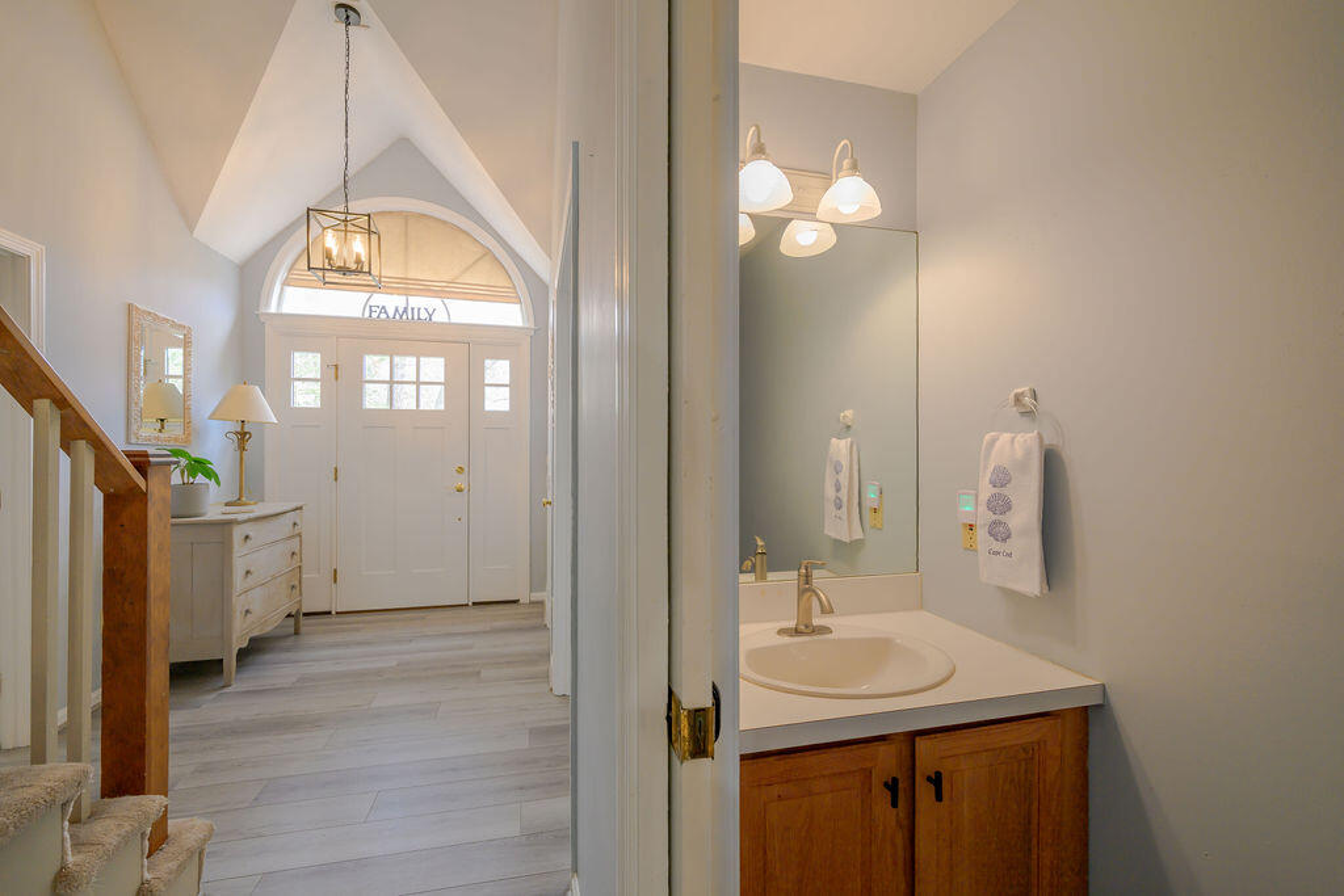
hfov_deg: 98.5
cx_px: 672
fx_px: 579
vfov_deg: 75.5
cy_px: 448
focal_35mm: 16
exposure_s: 1/20
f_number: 8
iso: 320
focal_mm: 15.5
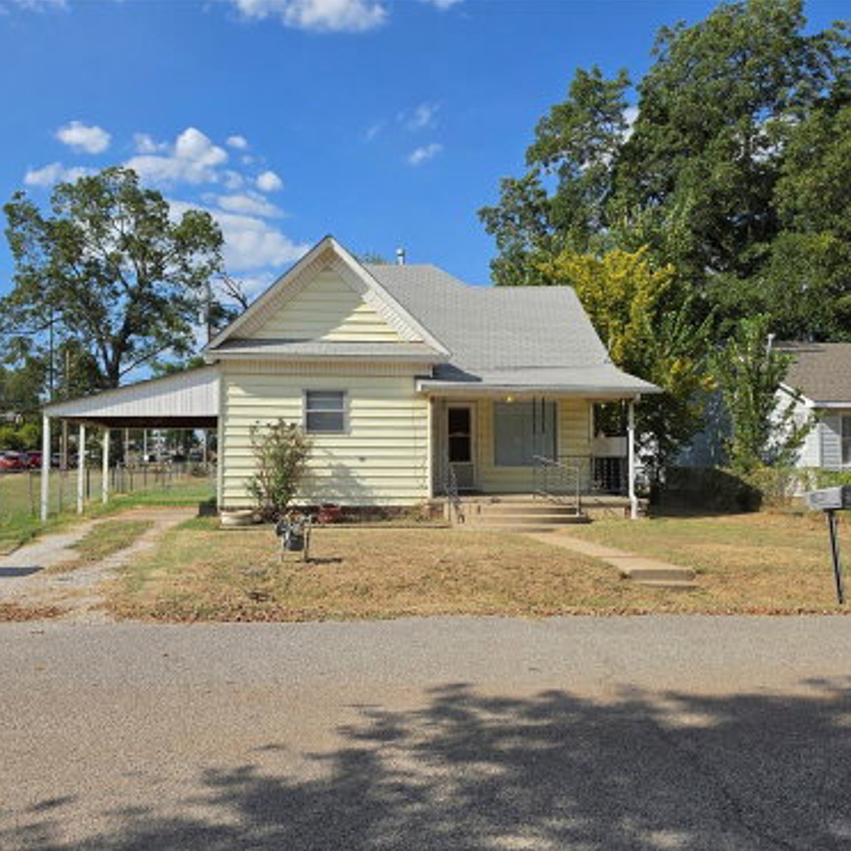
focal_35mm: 28
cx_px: 339
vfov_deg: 57.3
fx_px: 779
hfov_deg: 56.8
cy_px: 437
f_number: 1.4
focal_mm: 6.5
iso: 64
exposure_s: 1/7329
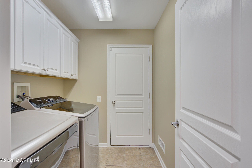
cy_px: 84
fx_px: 112
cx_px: 126
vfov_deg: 73.8
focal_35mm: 16
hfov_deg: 96.7
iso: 400
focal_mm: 16
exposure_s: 1/20
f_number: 8
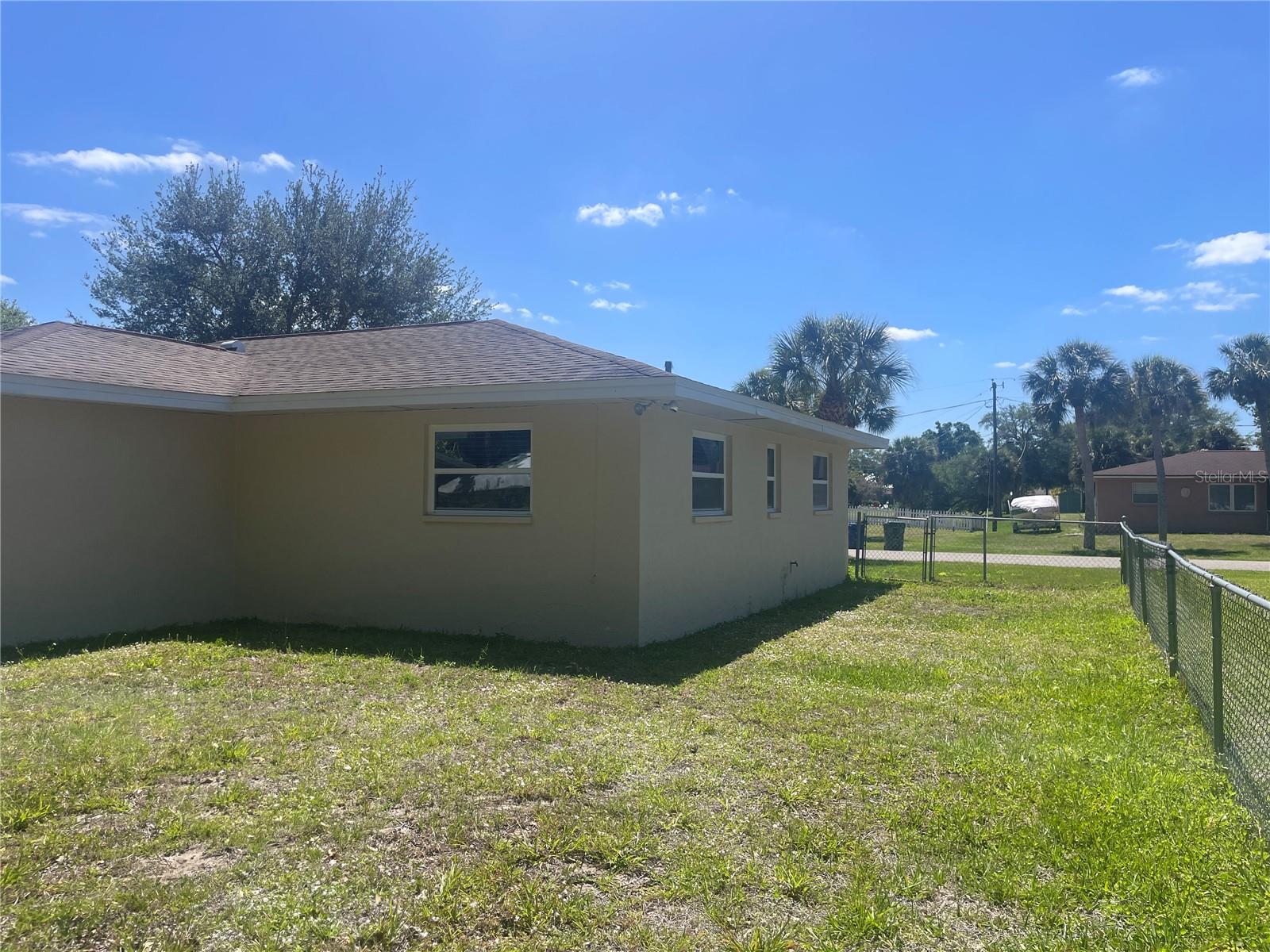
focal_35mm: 26
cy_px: 476
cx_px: 635
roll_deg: -0.4
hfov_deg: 67.3
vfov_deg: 53.1
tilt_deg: +2.1
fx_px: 954
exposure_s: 1/3861
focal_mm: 4.2
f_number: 1.6
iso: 32
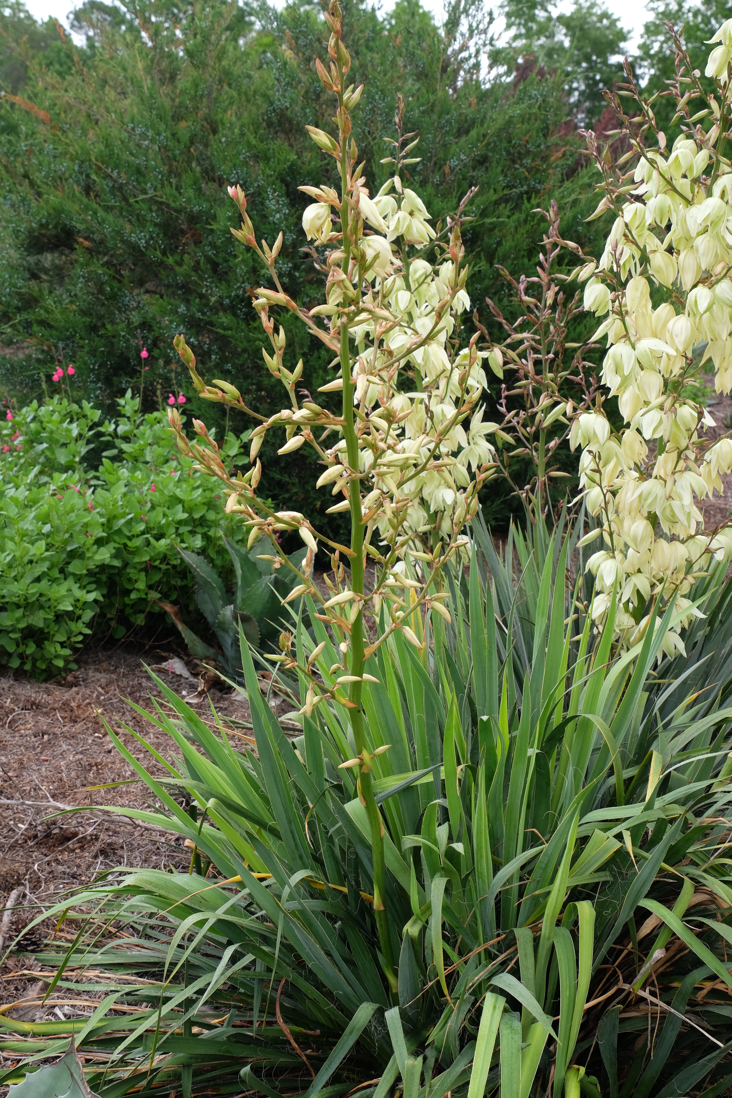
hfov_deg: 26.0
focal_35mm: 52
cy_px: 549
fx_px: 1586
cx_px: 366
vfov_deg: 38.2
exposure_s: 1/52
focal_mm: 34.5
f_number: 9
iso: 800
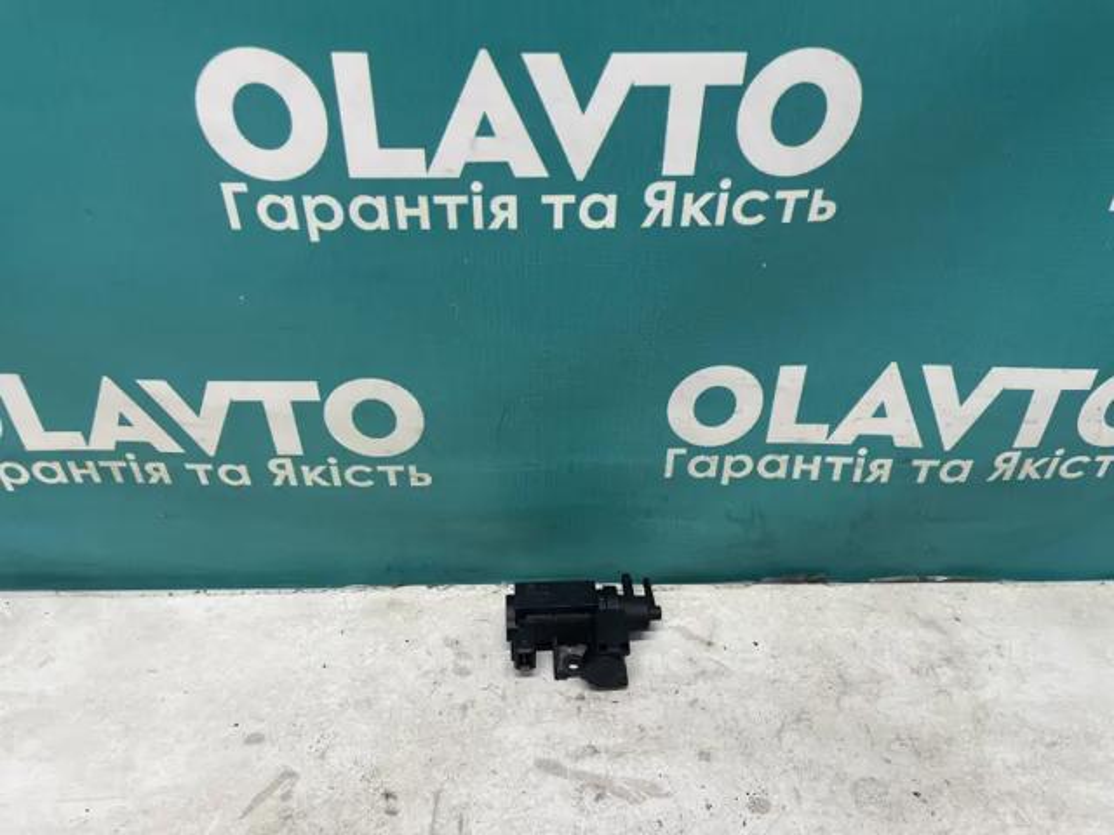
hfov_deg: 67.3
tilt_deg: -35.1
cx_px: 557
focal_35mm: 26
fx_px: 837
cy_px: 418
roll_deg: -0.7
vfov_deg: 53.1
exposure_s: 1/100
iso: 125
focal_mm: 4.2
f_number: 1.6
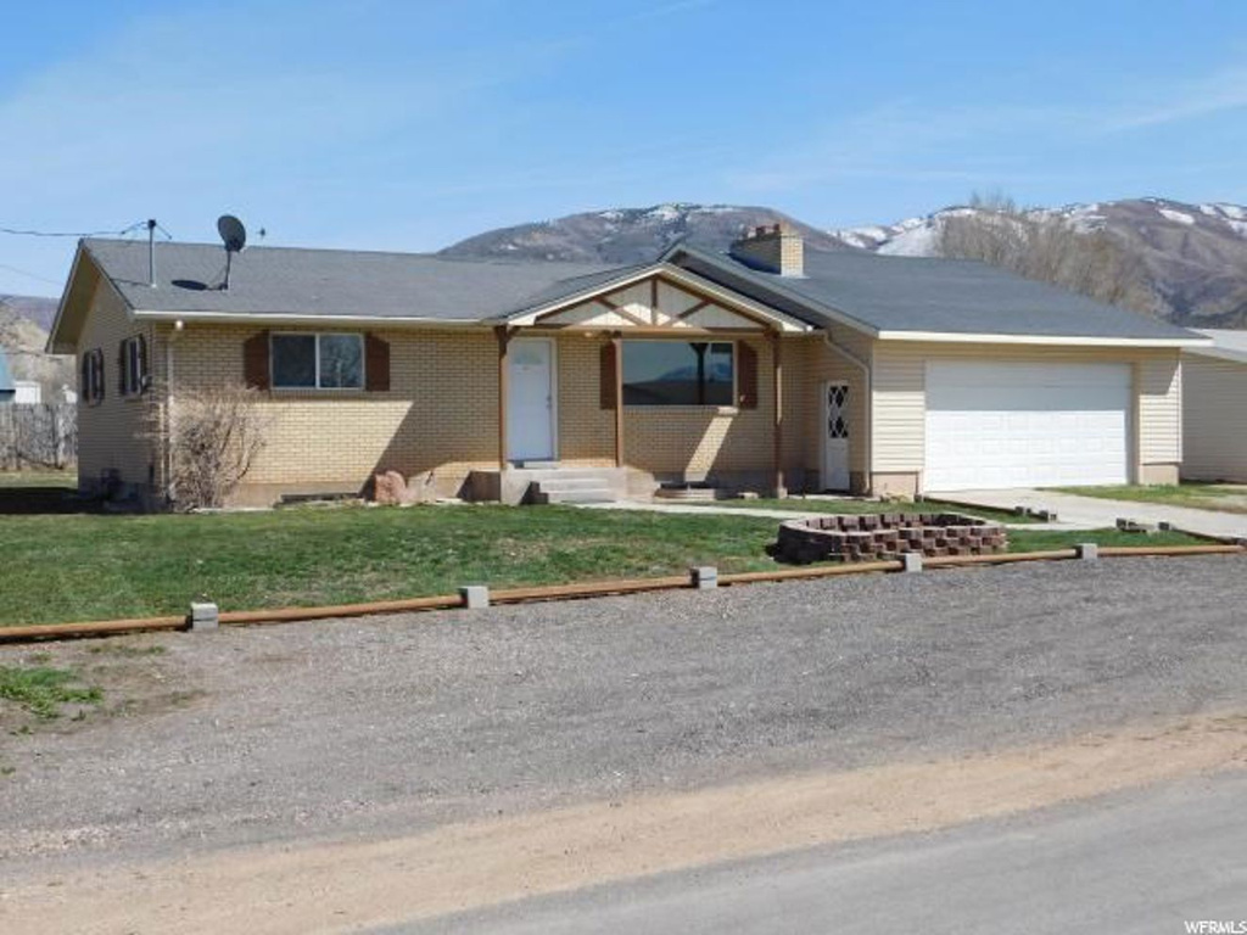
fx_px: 1441
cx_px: 624
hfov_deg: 46.8
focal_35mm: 40
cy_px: 468
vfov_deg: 36.0
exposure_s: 1/400
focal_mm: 7.1
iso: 125
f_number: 7.2
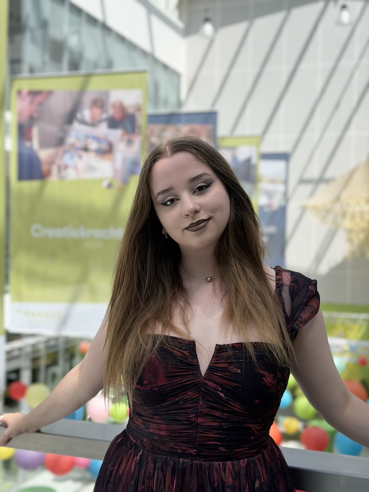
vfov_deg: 39.7
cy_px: 246
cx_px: 184
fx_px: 682
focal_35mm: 48
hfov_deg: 30.3
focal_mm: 6.76
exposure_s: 1/2033
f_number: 1.78
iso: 64
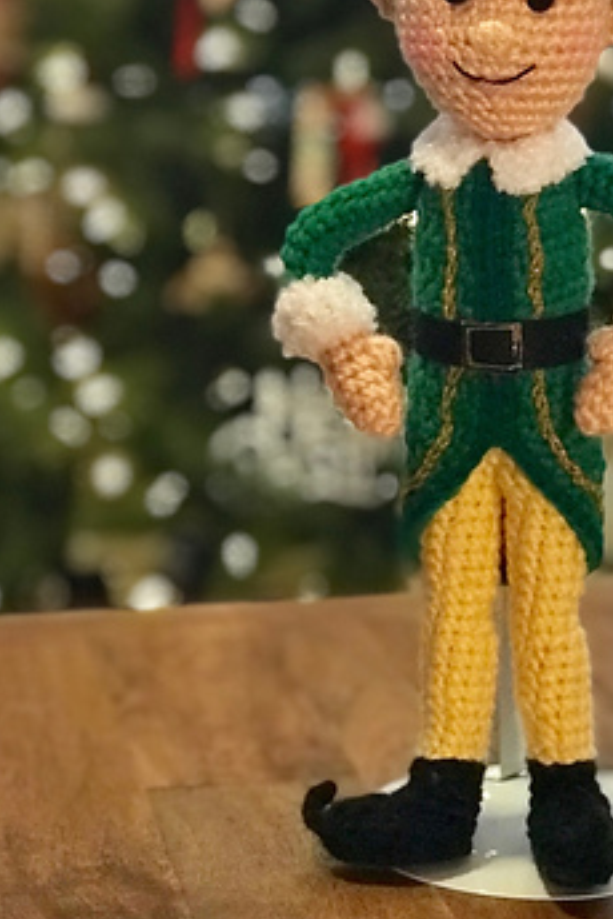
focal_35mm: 86
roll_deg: -0.7
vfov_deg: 23.5
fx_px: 2196
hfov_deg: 15.8
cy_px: 293
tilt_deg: -5.5
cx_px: 484
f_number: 2.8
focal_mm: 6.6
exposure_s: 1/60
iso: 1250
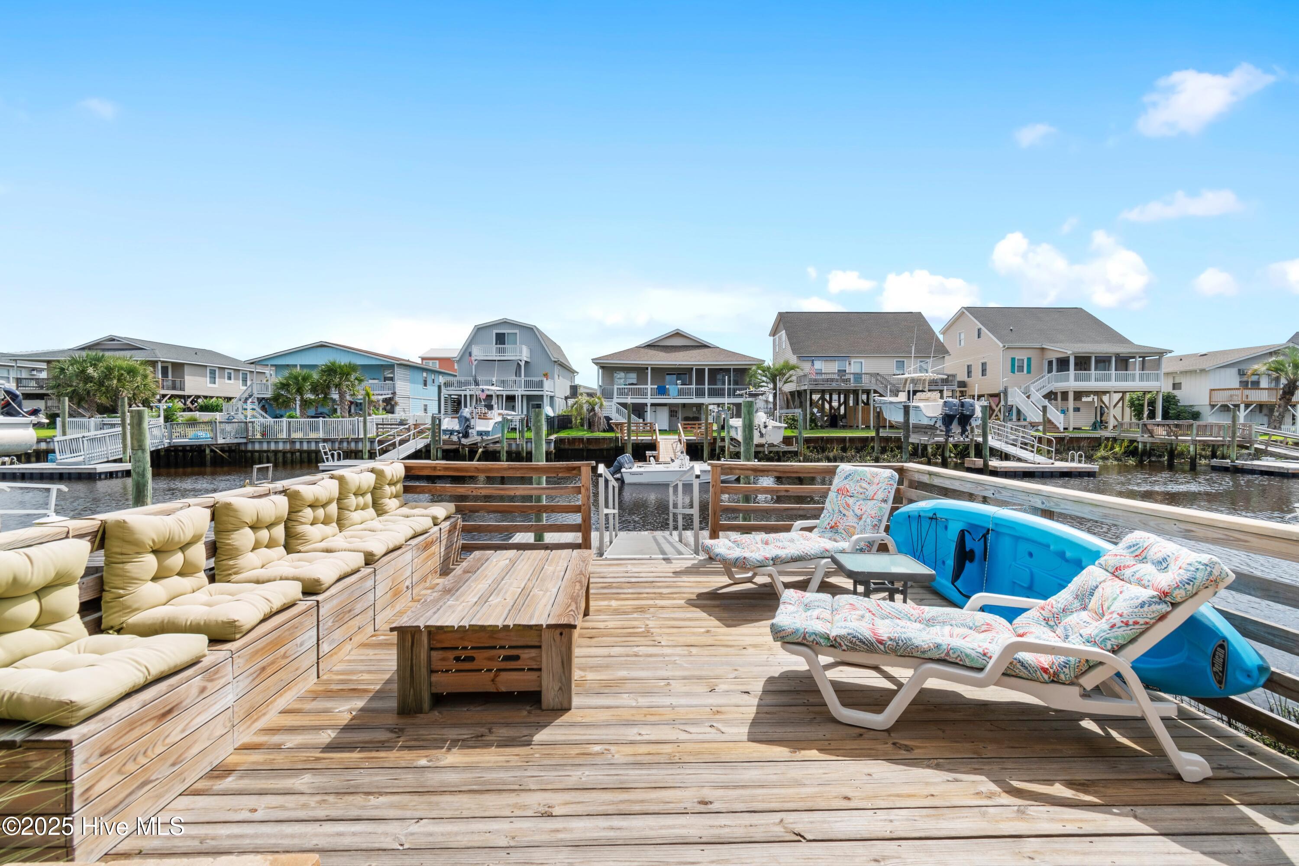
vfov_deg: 77.3
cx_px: 650
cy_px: 433
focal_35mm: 15
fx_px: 541
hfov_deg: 100.4
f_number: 7.1
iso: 100
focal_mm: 10
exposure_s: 1/200
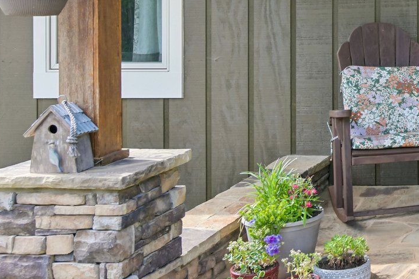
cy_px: 14
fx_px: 733
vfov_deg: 21.0
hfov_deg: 26.6
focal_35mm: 63
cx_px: 556
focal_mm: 22
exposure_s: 1/200
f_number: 8
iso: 400
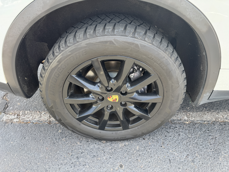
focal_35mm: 24
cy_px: 86
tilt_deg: -40.6
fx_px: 159
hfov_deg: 71.6
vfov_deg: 56.8
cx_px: 114
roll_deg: -1.1
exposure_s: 1/207
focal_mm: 6.76
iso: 80
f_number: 1.78
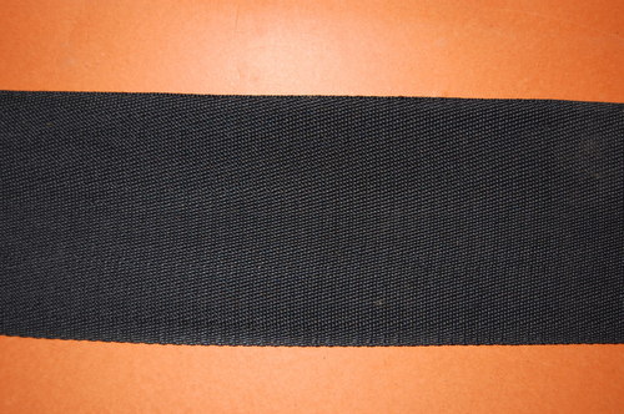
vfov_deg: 29.8
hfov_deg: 43.7
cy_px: 207
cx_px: 312
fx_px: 779
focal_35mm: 45
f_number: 4.2
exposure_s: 1/60
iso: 400
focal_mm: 30
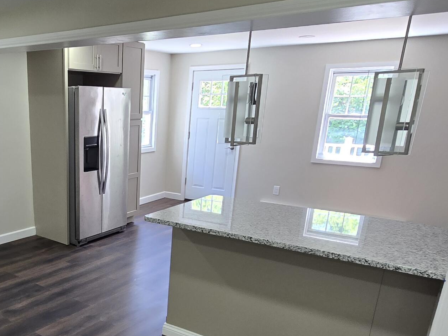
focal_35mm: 31
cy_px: 259
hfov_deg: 54.5
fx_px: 401
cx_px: 93
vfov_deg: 43.7
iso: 160
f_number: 2.2
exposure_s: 1/60
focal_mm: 2.2
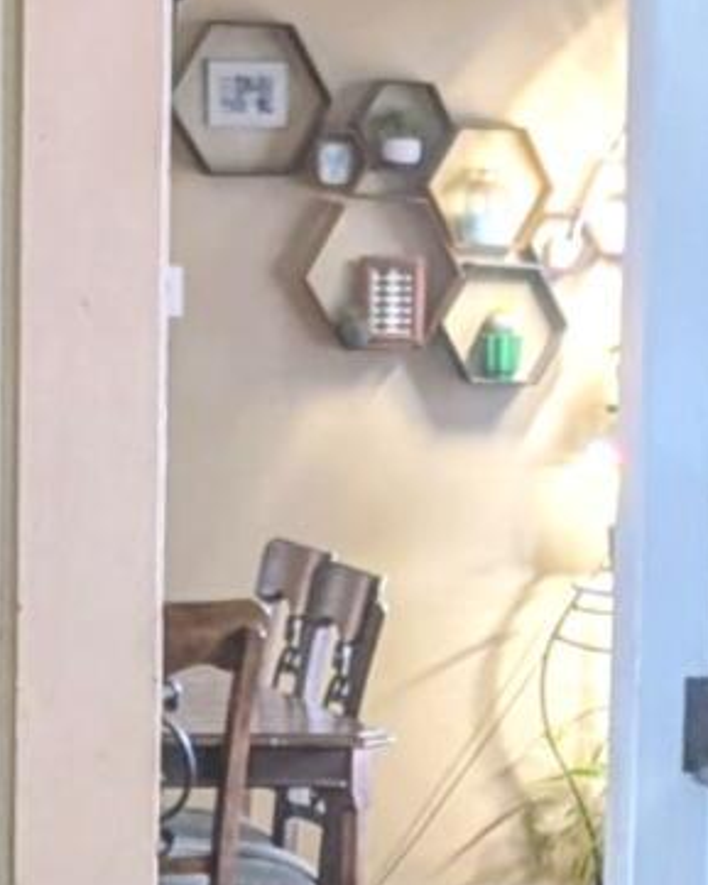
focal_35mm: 195
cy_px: 1231
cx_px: 514
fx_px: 5105
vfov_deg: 9.7
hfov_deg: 7.9
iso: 22
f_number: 1.68
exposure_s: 1/20
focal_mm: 6.9
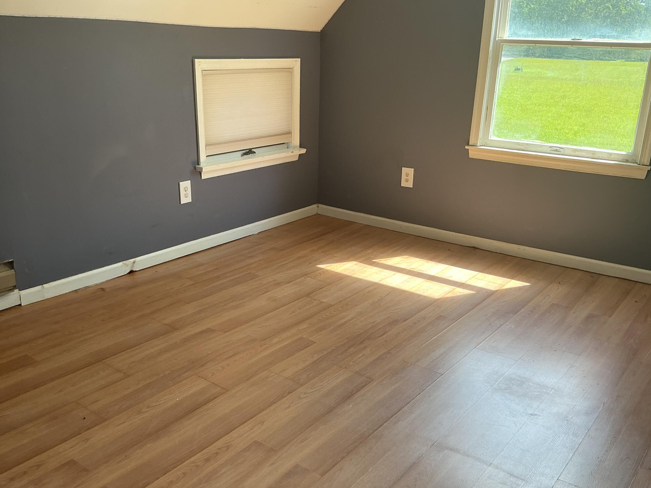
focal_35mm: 33
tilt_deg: -24.3
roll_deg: -0.3
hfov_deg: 55.3
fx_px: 621
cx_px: 309
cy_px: 273
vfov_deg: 42.9
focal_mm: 3
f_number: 1.8
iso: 32
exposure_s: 1/120
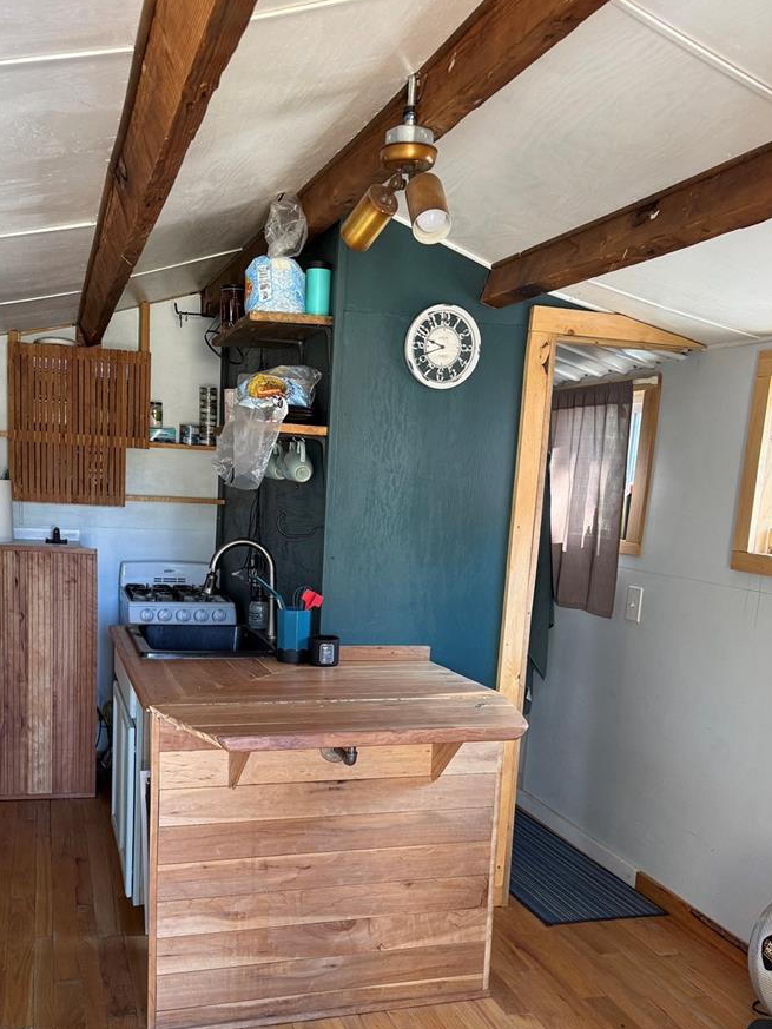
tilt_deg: -9.4
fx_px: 981
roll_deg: -2.3
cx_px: 317
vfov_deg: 54.6
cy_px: 658
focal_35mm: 33
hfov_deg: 42.8
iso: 200
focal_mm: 6.76
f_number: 1.78
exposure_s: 1/75
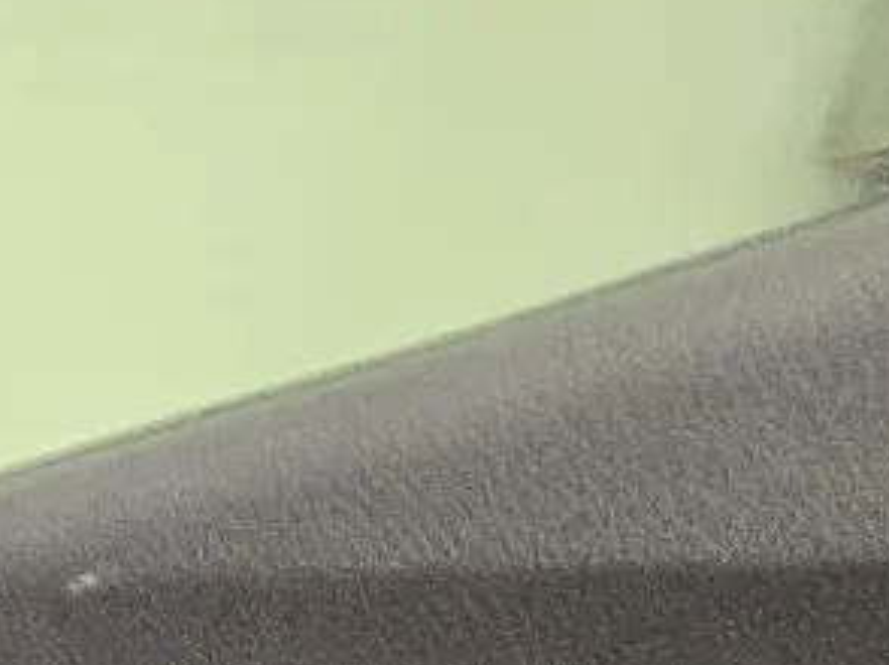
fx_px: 2181
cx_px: -1197
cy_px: 1726
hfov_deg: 15.0
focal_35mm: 85
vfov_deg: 12.4
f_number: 2.2
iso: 400
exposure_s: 1/60
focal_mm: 2.2
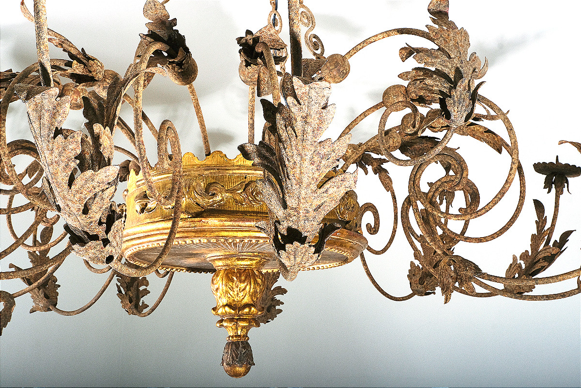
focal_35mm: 39
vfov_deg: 34.2
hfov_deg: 49.6
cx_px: 290
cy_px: 194
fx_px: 629
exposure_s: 1/250
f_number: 16
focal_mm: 26
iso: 320
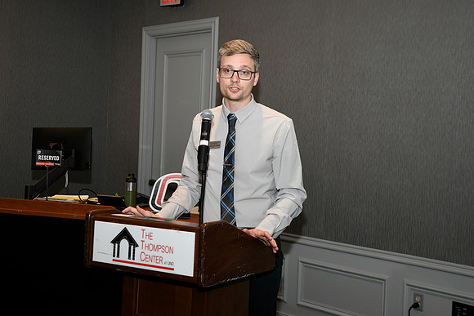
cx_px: 237
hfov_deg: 38.2
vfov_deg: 26.0
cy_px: 158
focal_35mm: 52
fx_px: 685
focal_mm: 52
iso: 1600
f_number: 8
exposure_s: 1/60
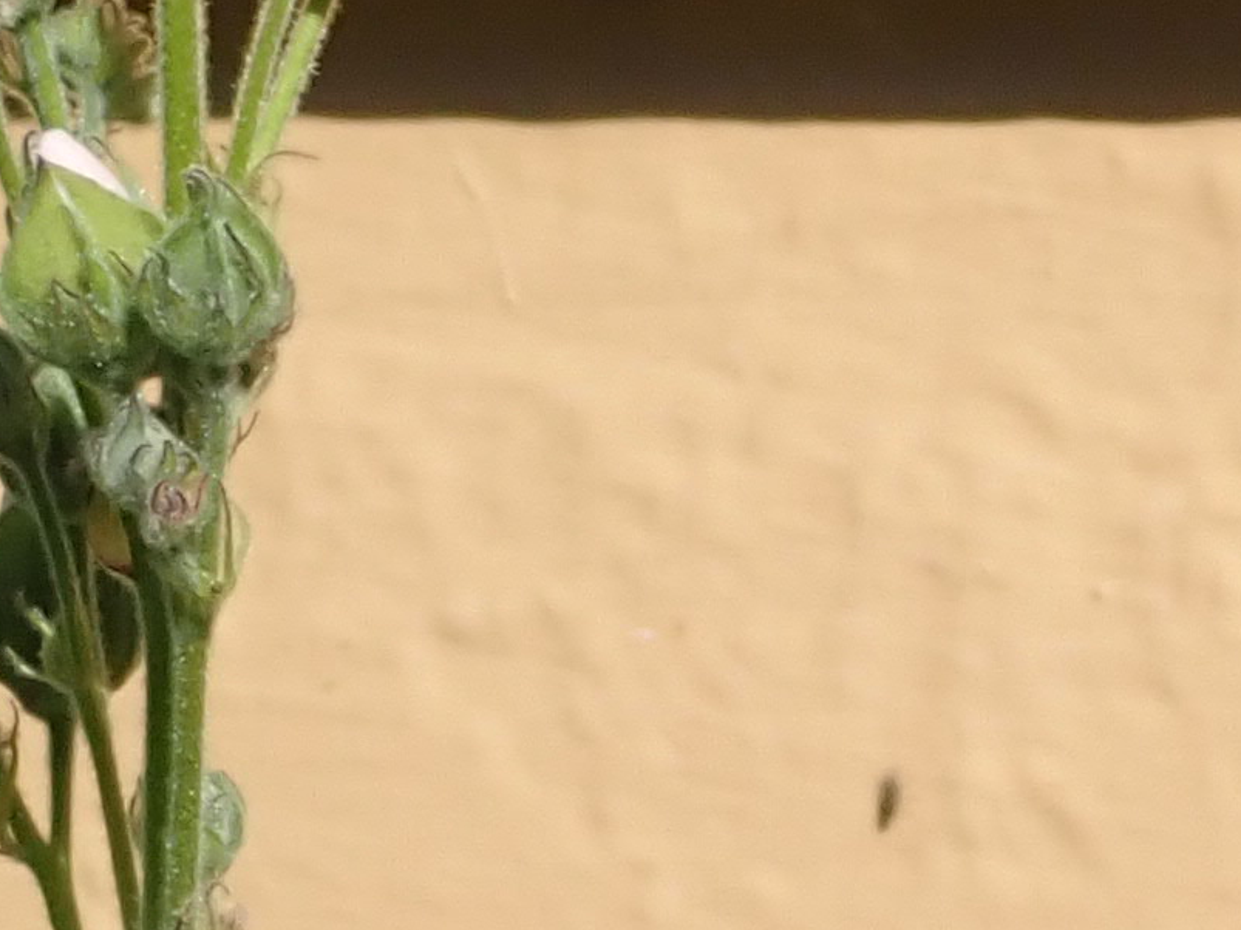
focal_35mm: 498
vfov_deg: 3.0
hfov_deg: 4.0
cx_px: 1188
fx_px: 17851
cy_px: 1372
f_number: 6.3
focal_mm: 18
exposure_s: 1/500
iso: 100
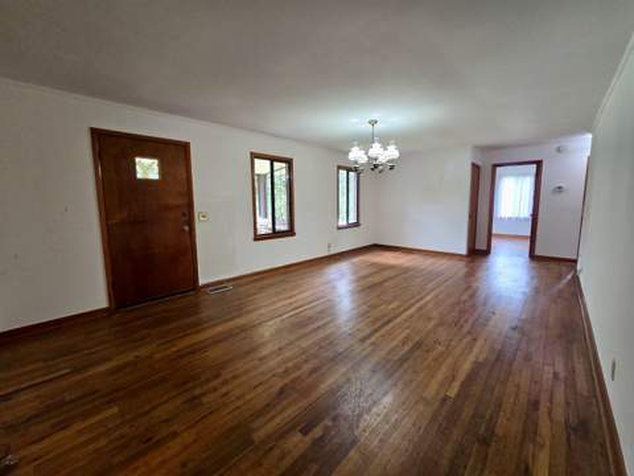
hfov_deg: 106.2
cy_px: 238
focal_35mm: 13
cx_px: 317
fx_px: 238
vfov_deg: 89.9
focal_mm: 2.2
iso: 200
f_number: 2.2
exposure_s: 1/60
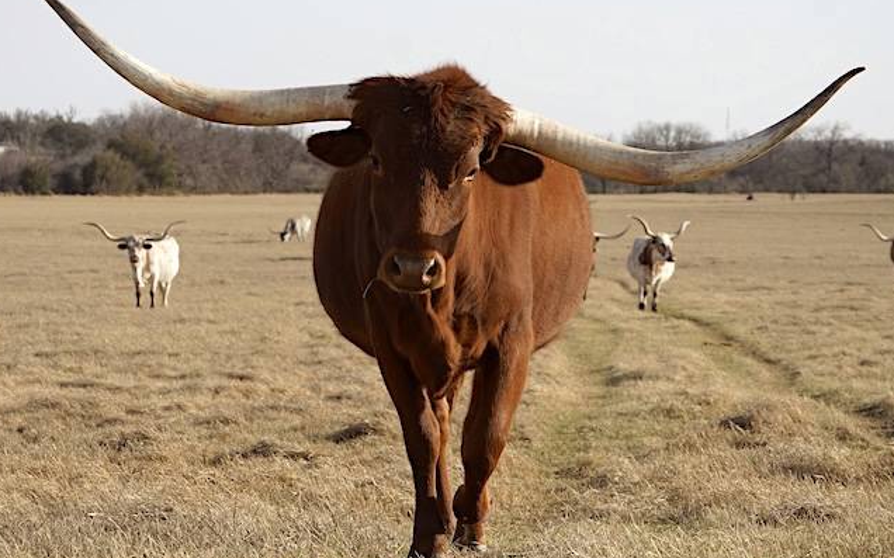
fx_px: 2460
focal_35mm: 101
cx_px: 474
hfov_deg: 20.6
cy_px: 266
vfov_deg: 12.9
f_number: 6.3
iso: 100
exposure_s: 1/320
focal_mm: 60
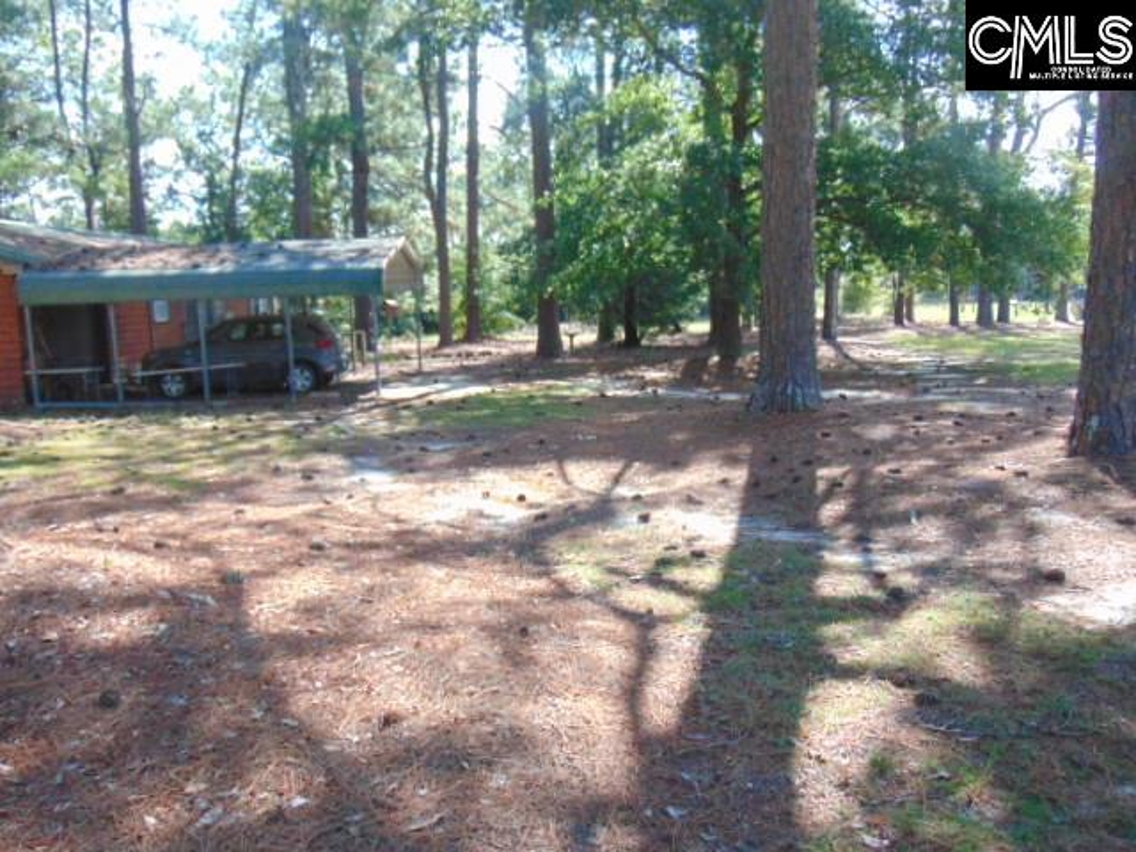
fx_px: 1083
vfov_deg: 42.9
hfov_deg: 55.4
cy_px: 426
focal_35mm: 33
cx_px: 568
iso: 400
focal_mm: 5.8
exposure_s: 1/640
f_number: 3.2
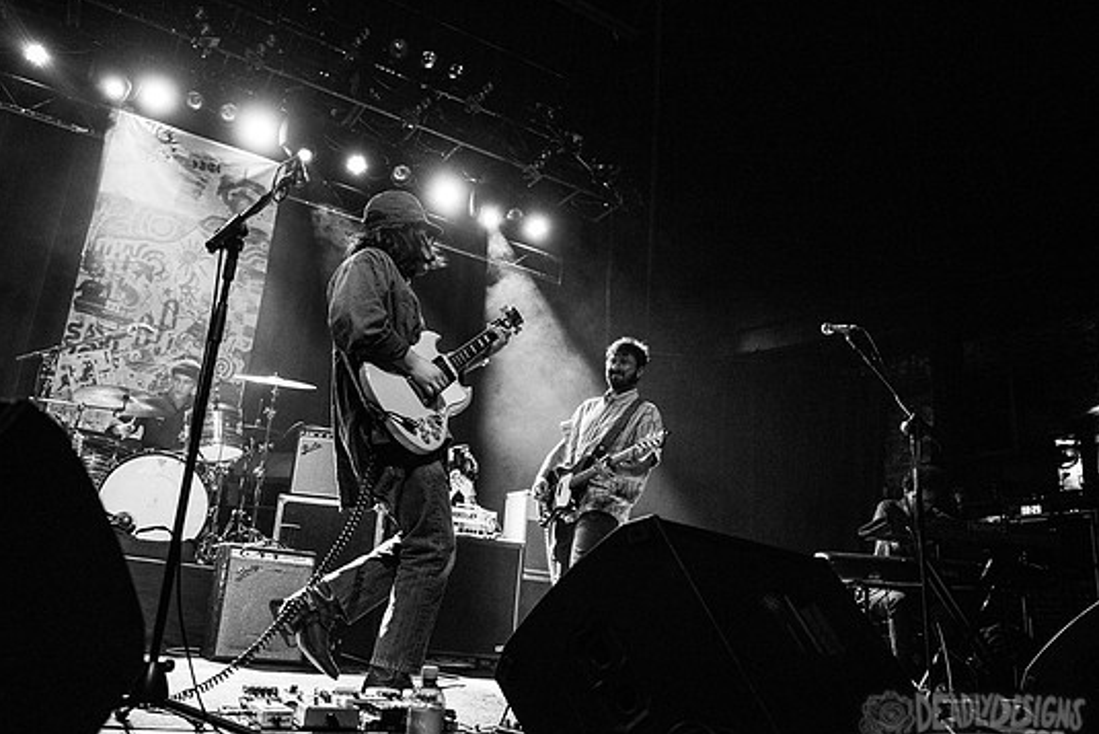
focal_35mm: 26
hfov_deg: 69.3
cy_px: 367
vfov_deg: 49.6
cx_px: 507
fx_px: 794
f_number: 3.2
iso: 2500
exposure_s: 1/160
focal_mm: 24
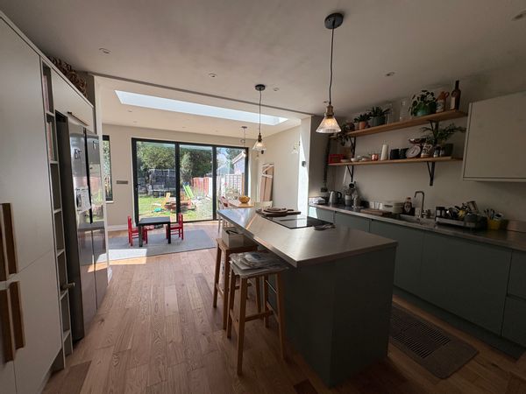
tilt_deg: -5.5
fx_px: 213
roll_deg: -0.7
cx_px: 263
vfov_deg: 85.7
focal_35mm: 14
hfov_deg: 102.1
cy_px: 197
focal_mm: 2.22
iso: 64
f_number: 2.2
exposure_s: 1/430
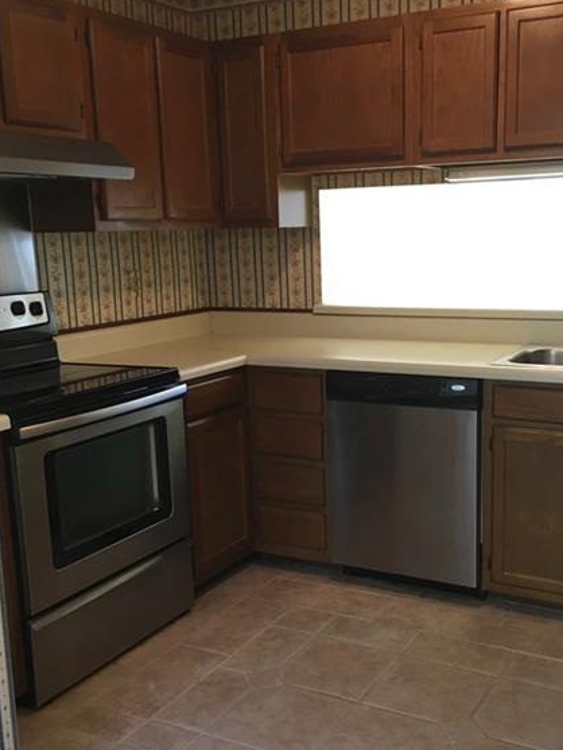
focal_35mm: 40
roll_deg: +1.8
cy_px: 393
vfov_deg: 46.8
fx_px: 867
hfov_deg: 35.8
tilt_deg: -10.6
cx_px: 339
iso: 64
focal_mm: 4.15
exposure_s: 1/30
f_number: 2.2
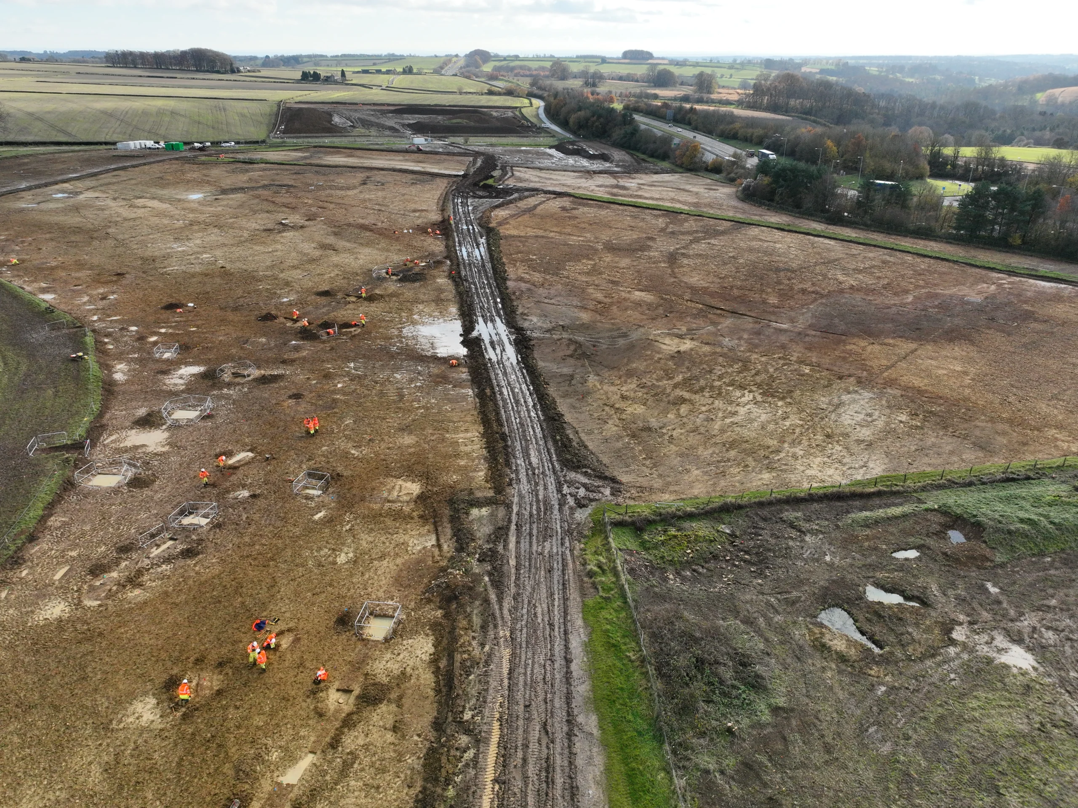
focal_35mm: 24
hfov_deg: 71.6
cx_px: 539
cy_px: 404
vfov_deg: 56.8
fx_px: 747
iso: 100
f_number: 2.8
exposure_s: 1/2500
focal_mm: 12.29
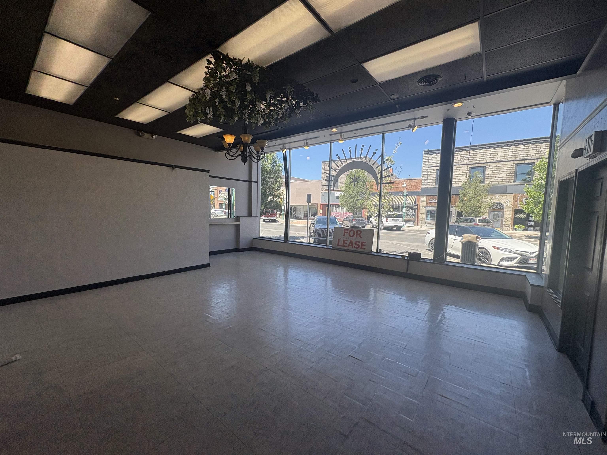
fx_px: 245
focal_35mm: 14
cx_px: 304
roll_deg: -1.8
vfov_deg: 85.7
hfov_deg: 102.1
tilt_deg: -4.7
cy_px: 228
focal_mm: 2.22
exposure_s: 1/518
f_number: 2.2
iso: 40
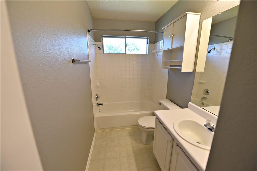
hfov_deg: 104.2
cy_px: 86
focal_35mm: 14
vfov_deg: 81.2
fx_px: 100
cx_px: 128
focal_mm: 14
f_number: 4.5
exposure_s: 1/80
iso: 400
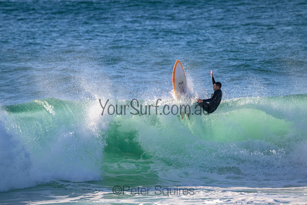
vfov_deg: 1.7
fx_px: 6823
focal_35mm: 800
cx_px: 154
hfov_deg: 2.6
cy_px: 102
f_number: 11
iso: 1100
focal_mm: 800
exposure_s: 1/1250
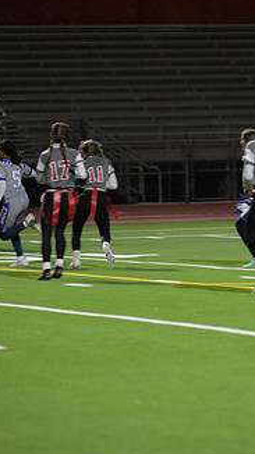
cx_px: 241
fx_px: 3142
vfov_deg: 8.3
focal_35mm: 261
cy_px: 205
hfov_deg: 4.6
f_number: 2.8
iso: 900
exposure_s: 1/200
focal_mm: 140
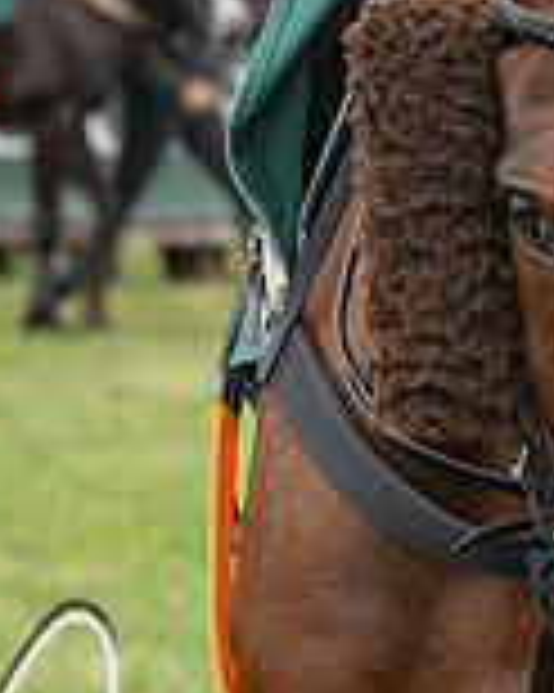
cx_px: 771
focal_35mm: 440
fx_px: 9027
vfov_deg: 4.4
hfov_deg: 3.5
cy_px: 639
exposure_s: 1/500
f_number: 4
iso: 200
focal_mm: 70
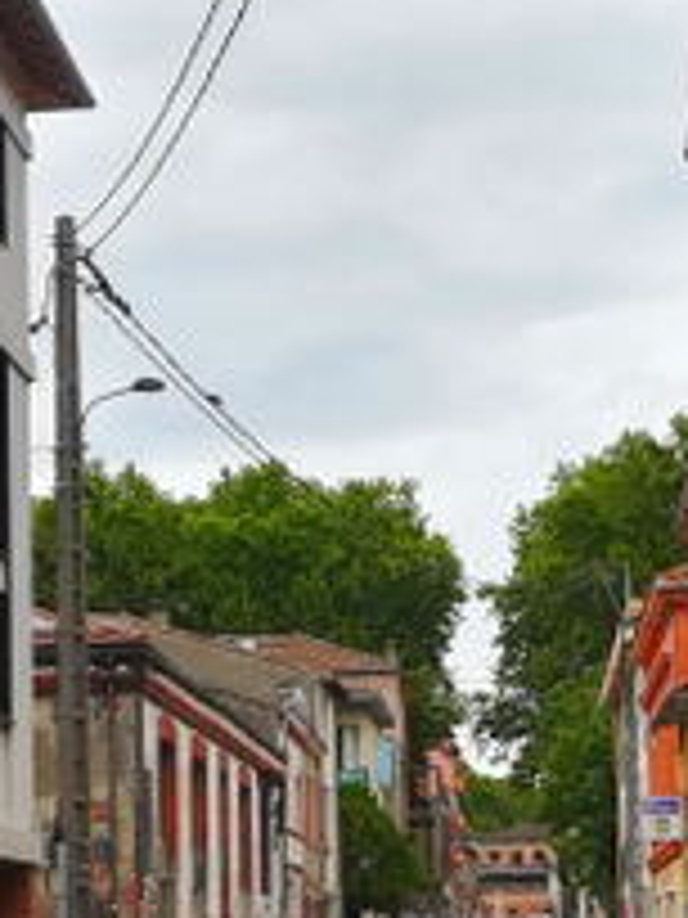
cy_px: 778
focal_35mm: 99
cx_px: 378
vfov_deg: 19.6
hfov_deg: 14.9
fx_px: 2624
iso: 50
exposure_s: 1/380
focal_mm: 3.83
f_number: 2.2
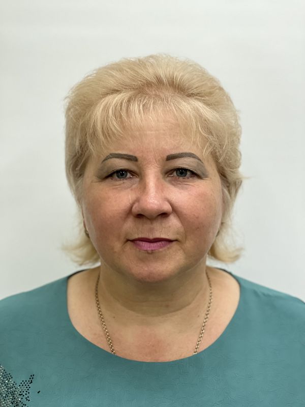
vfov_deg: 25.3
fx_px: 905
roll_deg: -0.2
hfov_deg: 19.1
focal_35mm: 77
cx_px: 152
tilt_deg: -7.3
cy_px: 204
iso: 250
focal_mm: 9
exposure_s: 1/33
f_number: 2.8
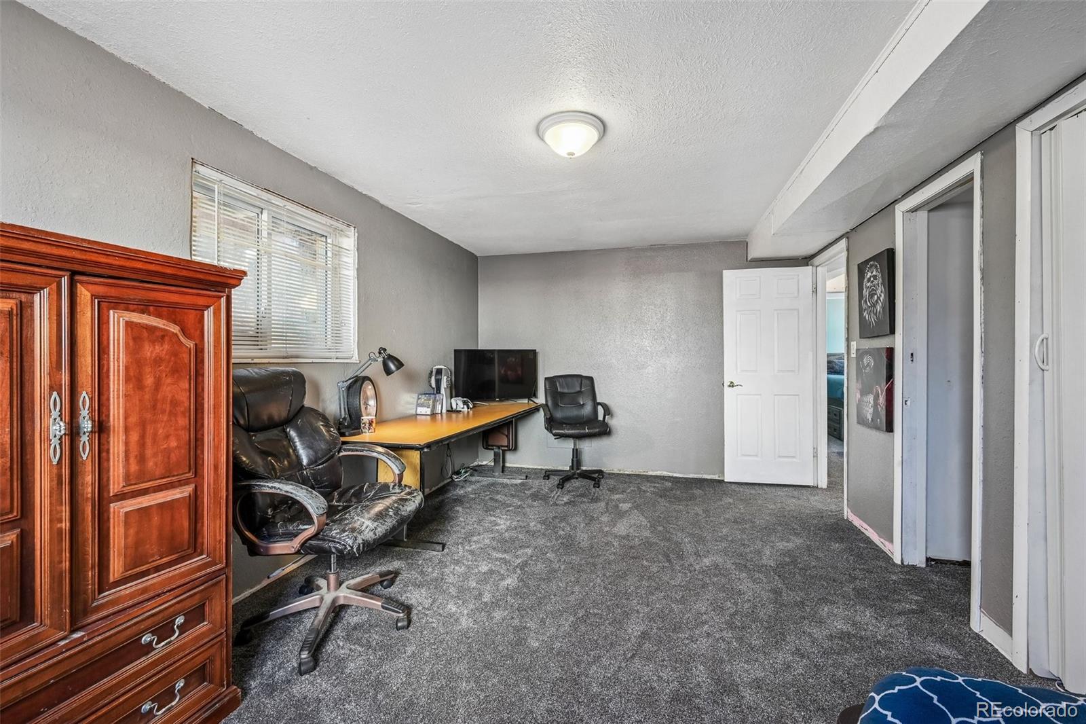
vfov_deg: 77.3
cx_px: 543
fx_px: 452
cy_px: 362
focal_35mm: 15
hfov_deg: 100.4
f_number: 10
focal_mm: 15
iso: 400
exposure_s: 1/4
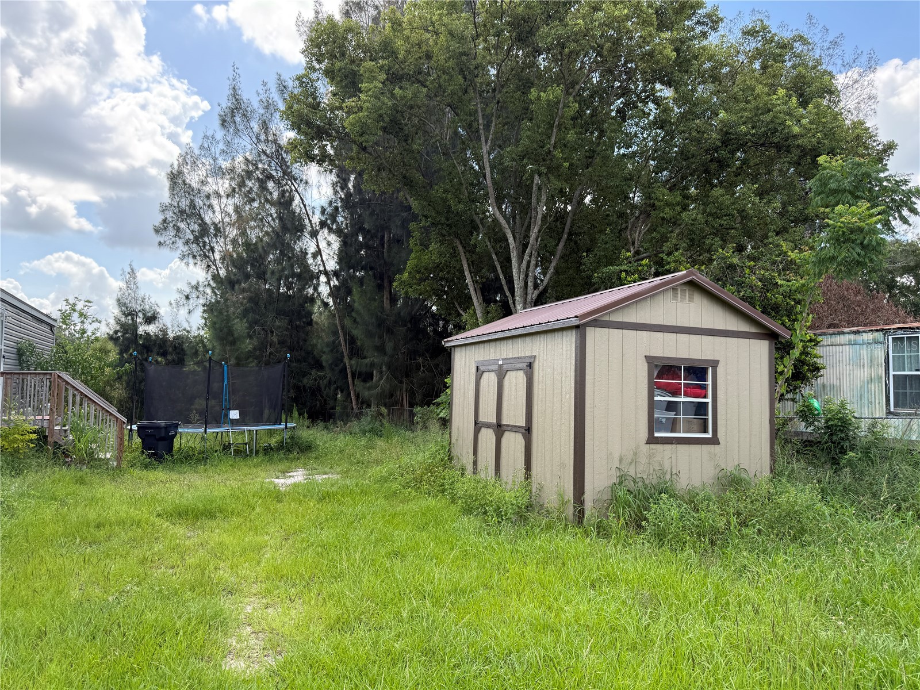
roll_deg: +0.8
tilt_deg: +5.0
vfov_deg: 56.8
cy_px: 345
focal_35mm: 24
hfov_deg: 71.6
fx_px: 638
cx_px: 460
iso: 80
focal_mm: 6.76
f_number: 1.78
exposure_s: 1/788
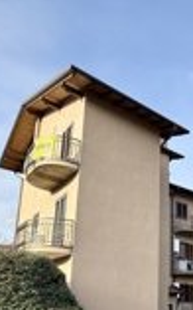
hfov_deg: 33.5
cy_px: 233
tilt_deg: +14.8
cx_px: 201
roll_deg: +3.2
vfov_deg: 54.1
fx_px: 286
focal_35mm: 34
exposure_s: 1/579
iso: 50
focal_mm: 2.22
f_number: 2.2
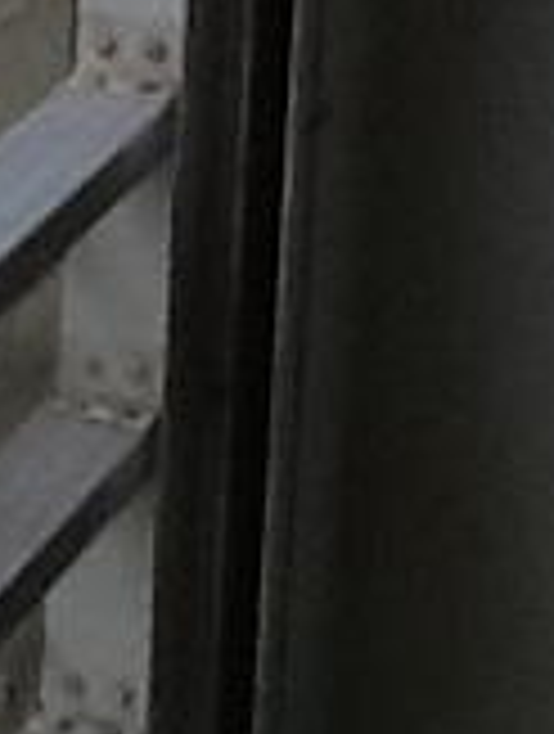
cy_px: -585
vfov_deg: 9.9
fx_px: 3996
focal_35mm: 188
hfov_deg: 7.2
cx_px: -1000
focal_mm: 2.03
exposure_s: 1/270
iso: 64
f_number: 2.4
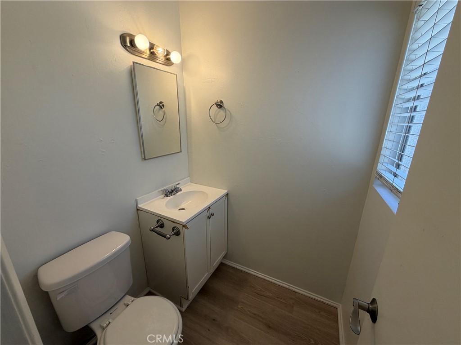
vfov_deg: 85.7
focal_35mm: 14
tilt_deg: -15.6
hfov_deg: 102.1
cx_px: 230
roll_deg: -0.4
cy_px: 172
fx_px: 186
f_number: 2.2
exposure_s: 1/121
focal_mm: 2.22
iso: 100
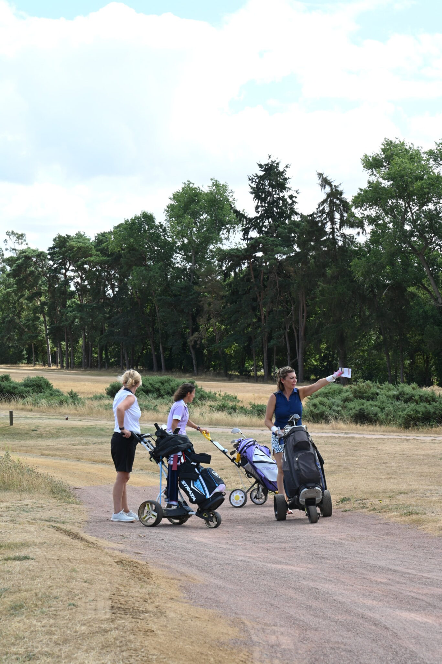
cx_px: 221
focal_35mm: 70
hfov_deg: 19.4
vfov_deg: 28.9
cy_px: 332
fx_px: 1291
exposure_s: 1/100
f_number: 13
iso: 200
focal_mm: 70
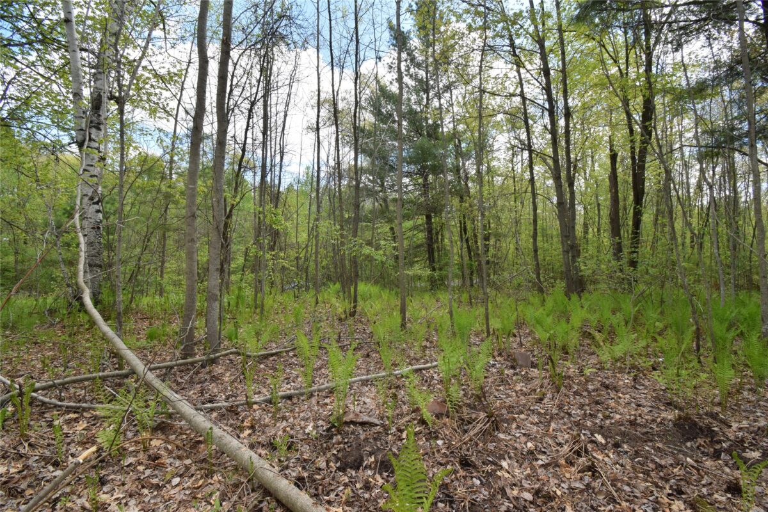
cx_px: 384
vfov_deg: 77.3
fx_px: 320
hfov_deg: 100.4
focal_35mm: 15
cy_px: 256
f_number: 10
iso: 320
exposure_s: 1/200
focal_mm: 10
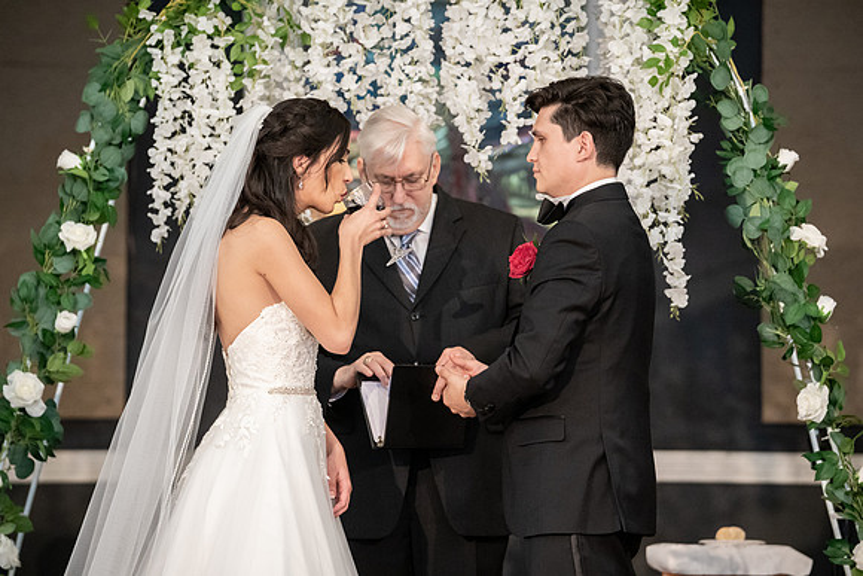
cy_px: 288
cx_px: 430
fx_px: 4371
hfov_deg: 11.3
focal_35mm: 182
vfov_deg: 7.5
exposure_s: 1/200
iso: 8000
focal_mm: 181
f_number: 4
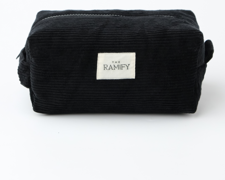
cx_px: 112
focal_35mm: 117
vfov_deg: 13.2
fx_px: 779
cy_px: 60
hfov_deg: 16.4
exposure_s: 1/125
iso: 2000
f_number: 10
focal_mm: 55
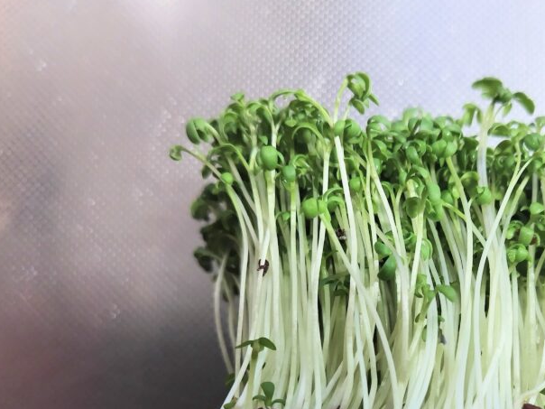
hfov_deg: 46.5
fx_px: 614
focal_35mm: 39
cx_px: 395
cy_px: 325
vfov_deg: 35.7
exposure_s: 1/100
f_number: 1.9
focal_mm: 5.5
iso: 223
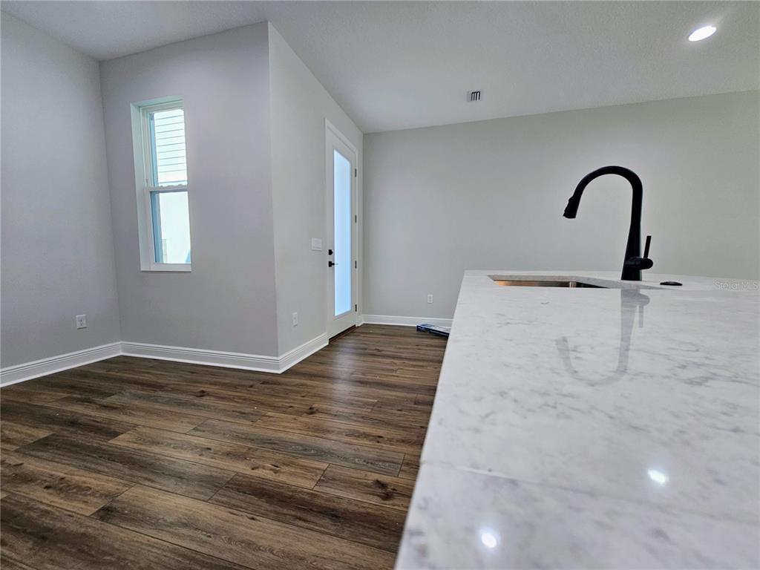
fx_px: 285
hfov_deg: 106.2
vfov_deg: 89.9
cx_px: 380
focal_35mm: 13
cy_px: 285
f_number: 2.2
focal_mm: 2.2
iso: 80
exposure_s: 1/60
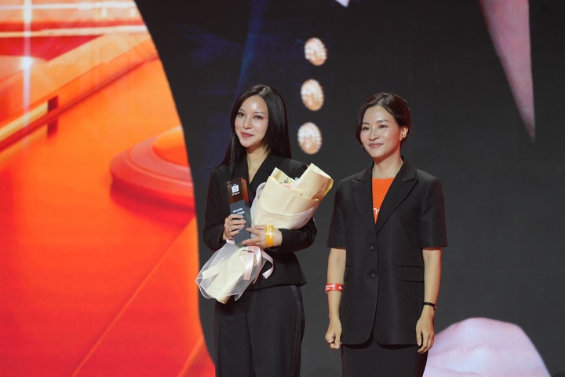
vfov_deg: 6.9
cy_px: 188
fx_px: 3139
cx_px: 282
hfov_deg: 10.3
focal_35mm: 200
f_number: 3.5
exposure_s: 1/320
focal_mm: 200
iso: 1000
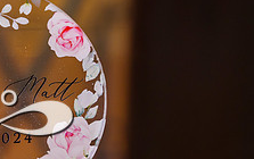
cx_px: -6
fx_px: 1220
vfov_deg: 7.5
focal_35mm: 176
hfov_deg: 11.7
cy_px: 97
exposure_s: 1/60
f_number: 3.5
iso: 1600
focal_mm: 59
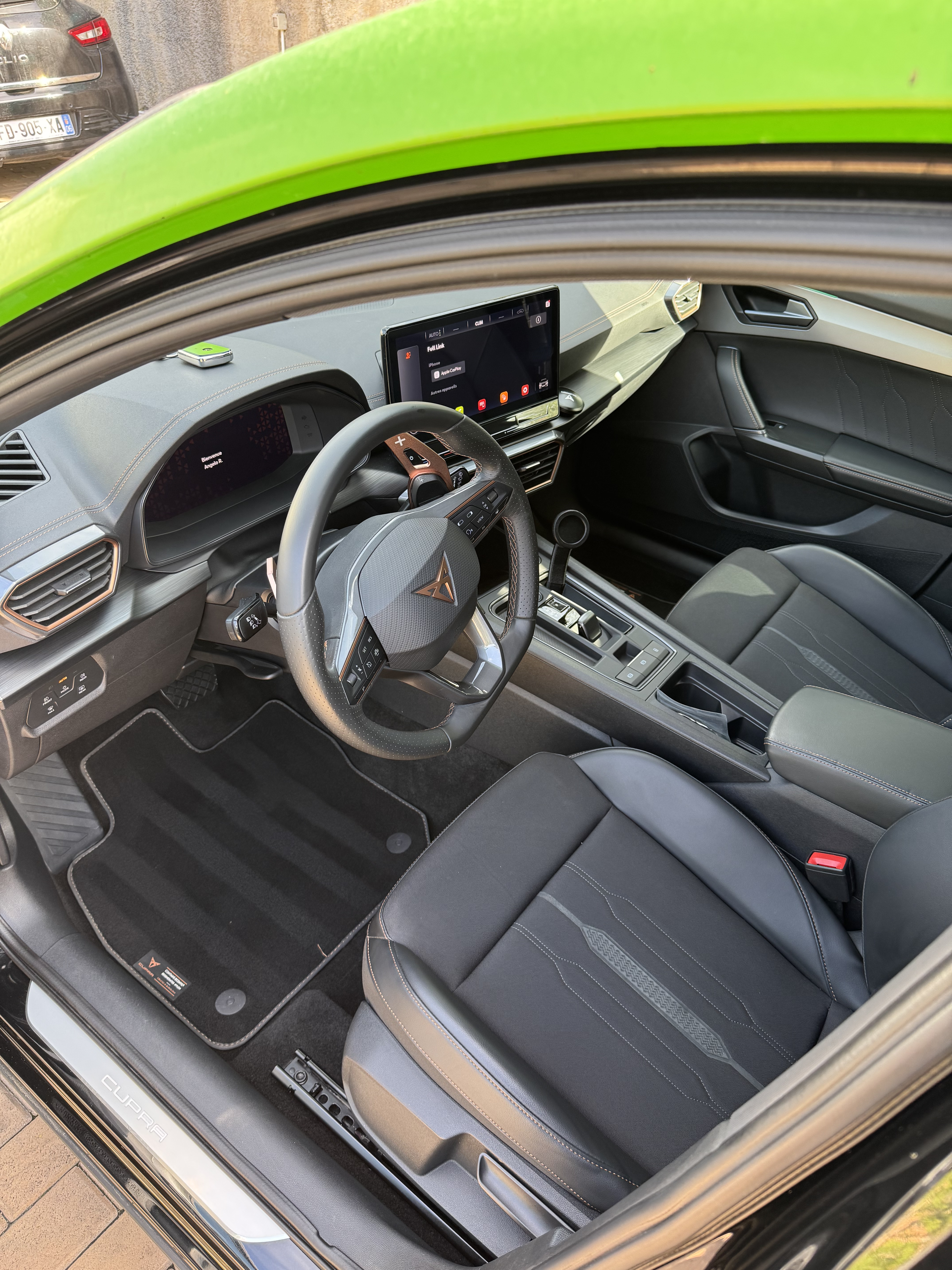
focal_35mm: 24
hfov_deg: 56.8
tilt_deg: -37.6
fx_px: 880
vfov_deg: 71.6
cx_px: 476
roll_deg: -0.4
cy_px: 635
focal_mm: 6.76
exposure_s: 1/121
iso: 125
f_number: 1.78
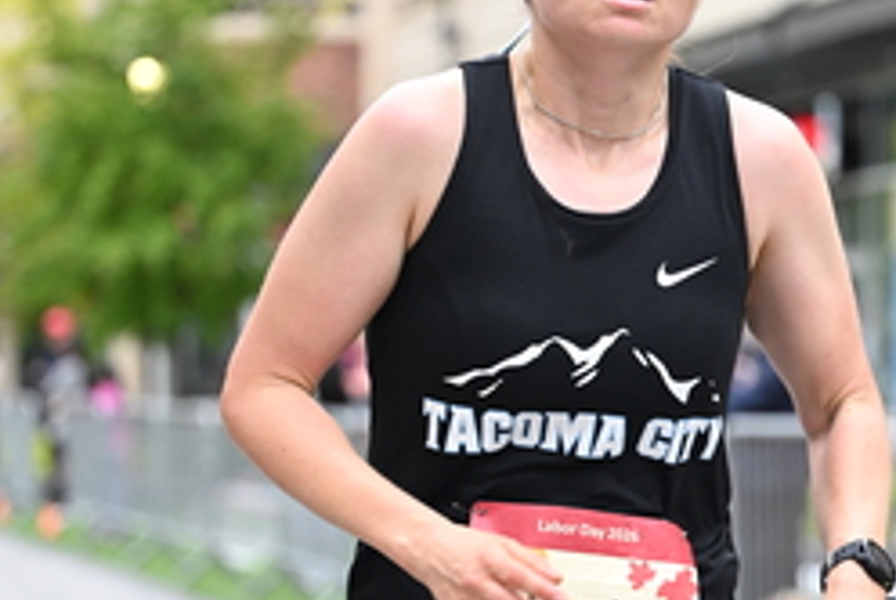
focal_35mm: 155
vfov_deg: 8.9
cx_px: 645
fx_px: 3862
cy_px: 347
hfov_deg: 13.2
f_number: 2.8
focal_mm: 70
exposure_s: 1/800
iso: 1600
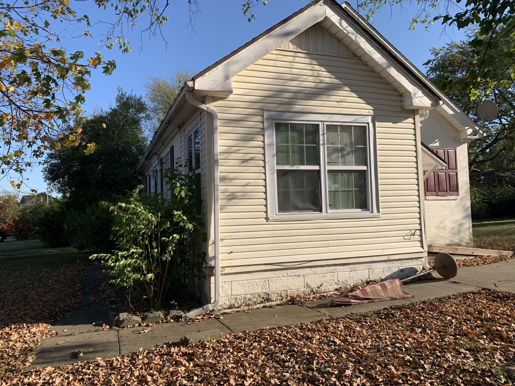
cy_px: 193
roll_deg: +4.1
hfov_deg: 67.3
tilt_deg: +3.0
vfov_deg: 53.1
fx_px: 387
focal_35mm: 26
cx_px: 258
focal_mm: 4.25
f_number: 1.8
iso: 25
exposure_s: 1/1610
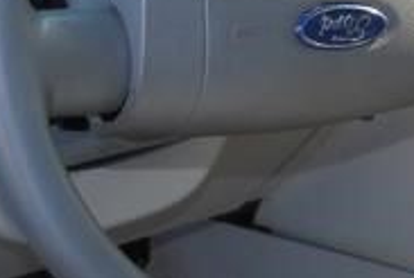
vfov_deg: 10.4
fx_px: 1510
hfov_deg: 15.4
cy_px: -44
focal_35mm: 131
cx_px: 371
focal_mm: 20
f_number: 3.8
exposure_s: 1/125
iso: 180
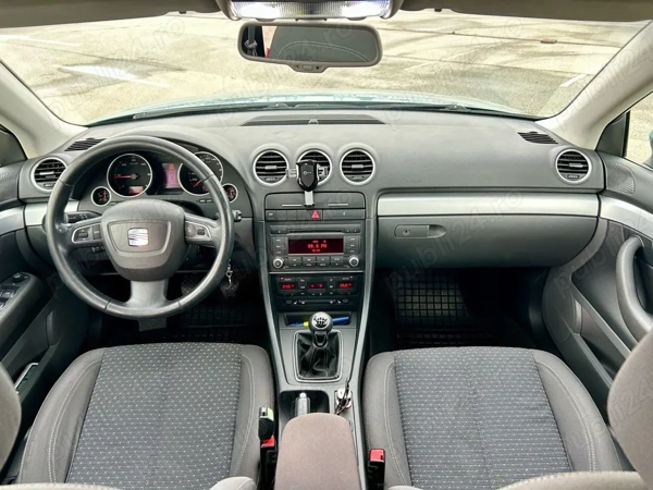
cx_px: 326
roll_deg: +1.7
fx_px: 490
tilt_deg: -30.2
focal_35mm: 26
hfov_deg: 67.3
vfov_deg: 53.1
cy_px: 245
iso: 125
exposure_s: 1/93
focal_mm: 5.7
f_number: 1.5
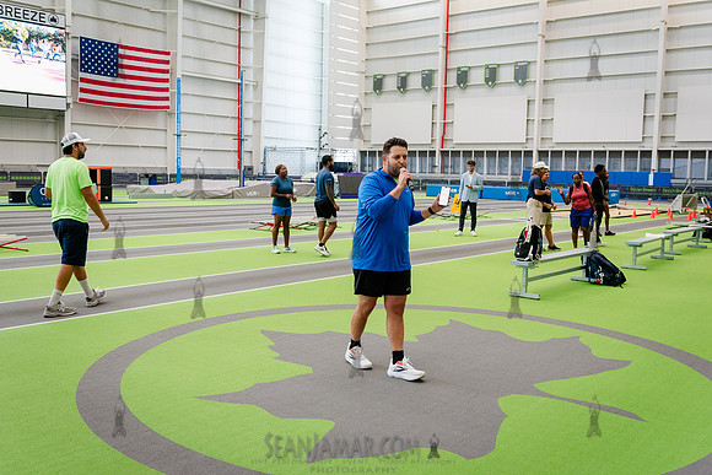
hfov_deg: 54.4
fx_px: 692
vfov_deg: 37.9
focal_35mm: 35
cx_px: 356
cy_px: 238
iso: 6400
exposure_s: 1/1000
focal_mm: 35
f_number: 4
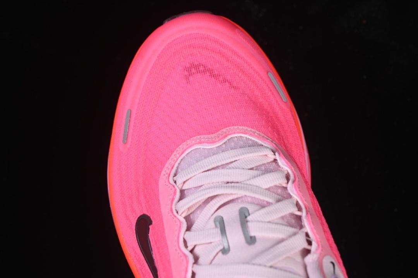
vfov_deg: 18.2
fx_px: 871
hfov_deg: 27.0
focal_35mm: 75
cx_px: 209
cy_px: 139
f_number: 7.1
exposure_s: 1/80
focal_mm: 50
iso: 160
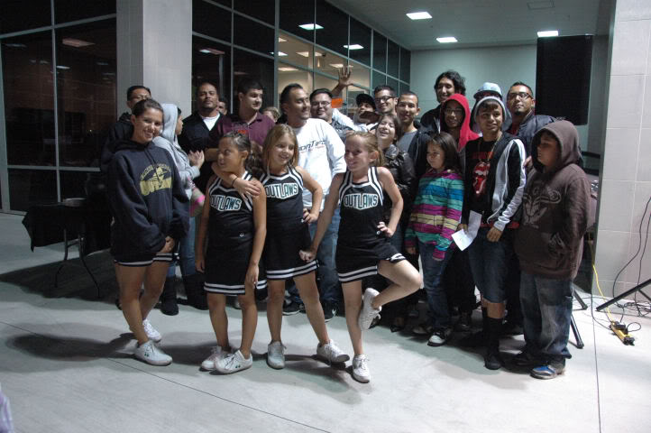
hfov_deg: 67.4
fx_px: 488
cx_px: 326
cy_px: 216
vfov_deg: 47.8
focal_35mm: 27
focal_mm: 18
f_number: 5
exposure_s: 1/50
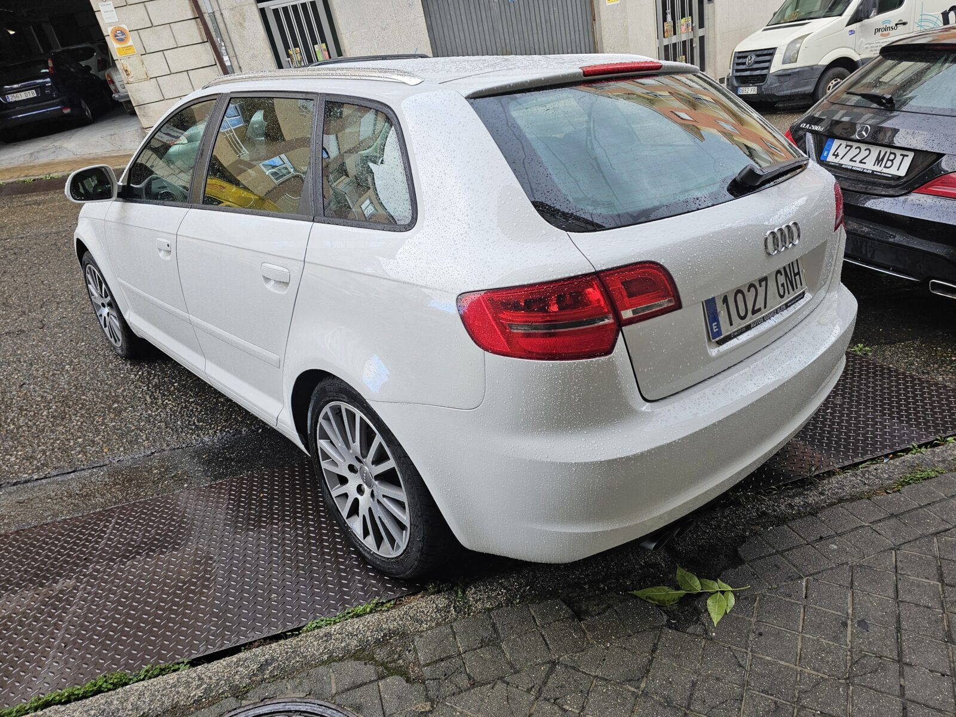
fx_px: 635
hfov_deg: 73.9
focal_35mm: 23
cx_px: 478
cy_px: 358
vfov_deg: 58.9
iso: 40
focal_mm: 6.3
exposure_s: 1/180
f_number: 1.7
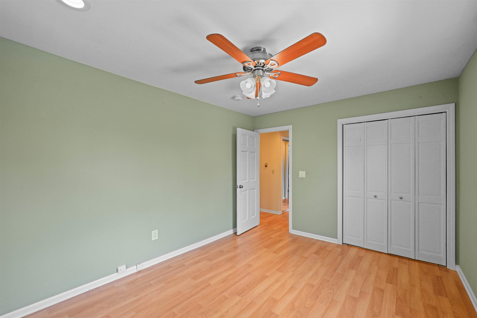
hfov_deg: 100.4
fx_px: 199
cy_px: 159
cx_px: 238
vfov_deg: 77.3
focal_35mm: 15
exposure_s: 1/15
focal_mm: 15
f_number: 14
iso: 2000
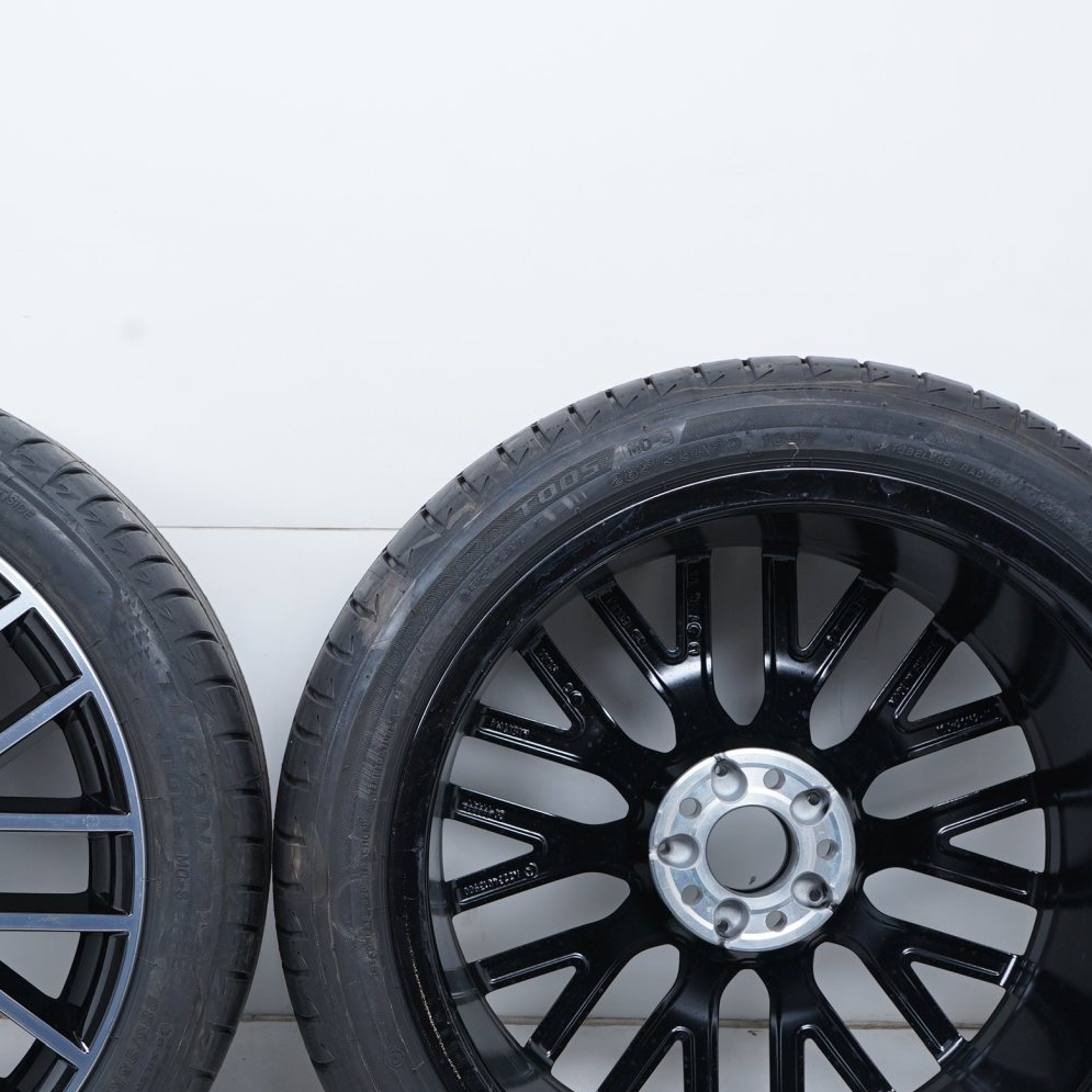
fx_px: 2106
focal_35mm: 59
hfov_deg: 28.7
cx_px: 289
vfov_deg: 28.9
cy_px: 694
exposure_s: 1/125
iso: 250
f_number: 7.1
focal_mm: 36
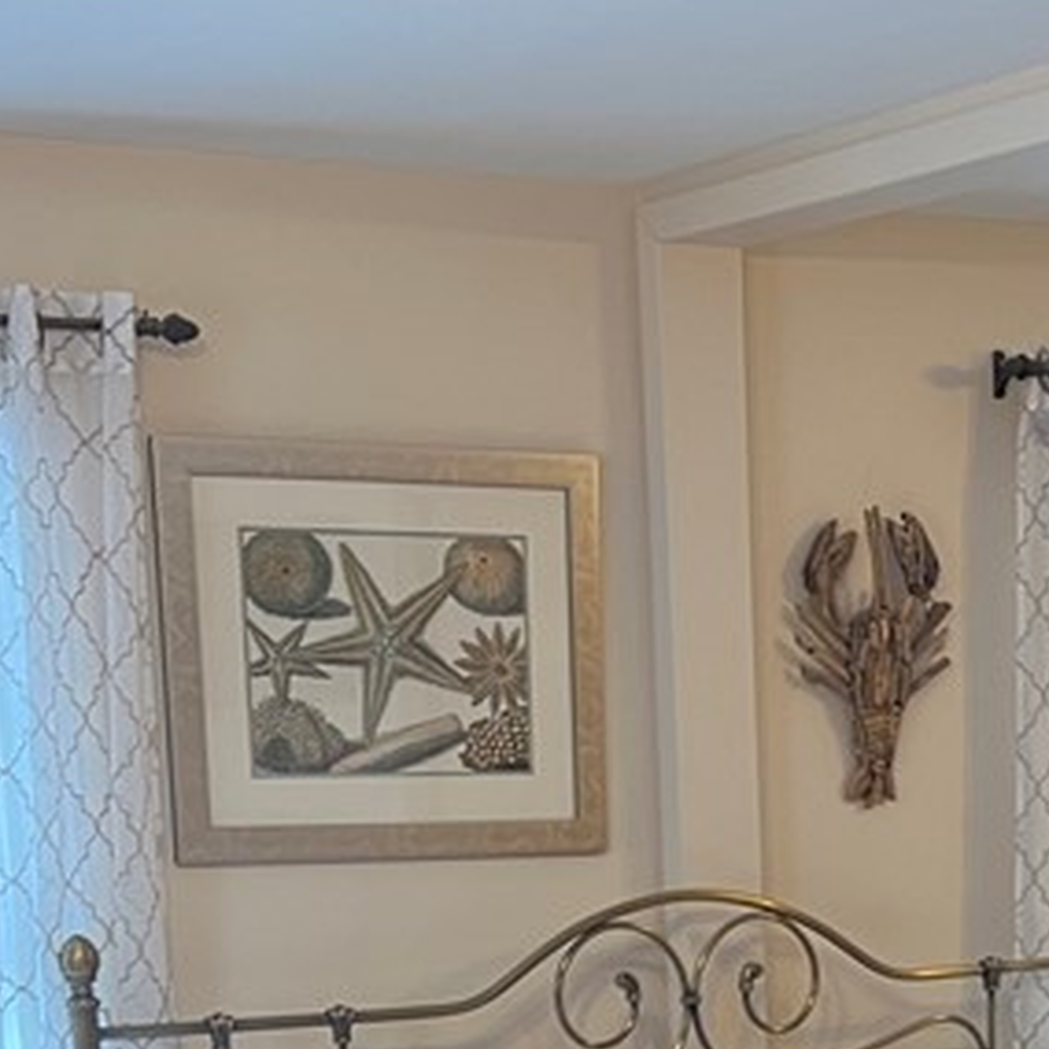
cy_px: 1370
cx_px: 960
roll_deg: +0.7
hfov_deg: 20.4
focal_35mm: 83
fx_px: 2846
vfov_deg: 19.3
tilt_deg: -14.4
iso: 400
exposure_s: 1/40
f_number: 1.5
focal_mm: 5.7
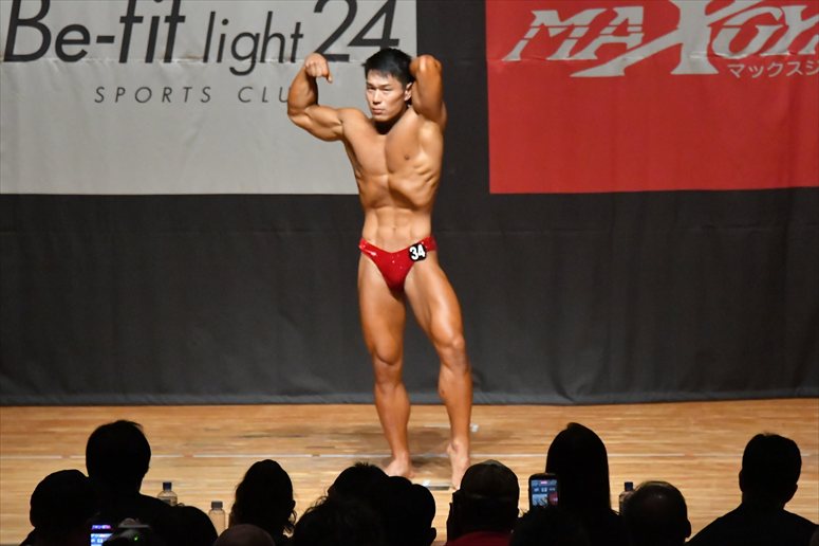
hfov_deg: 8.1
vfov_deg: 5.4
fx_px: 5798
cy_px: 273
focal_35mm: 255
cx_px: 410
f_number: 5.6
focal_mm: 170
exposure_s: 1/400
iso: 12800
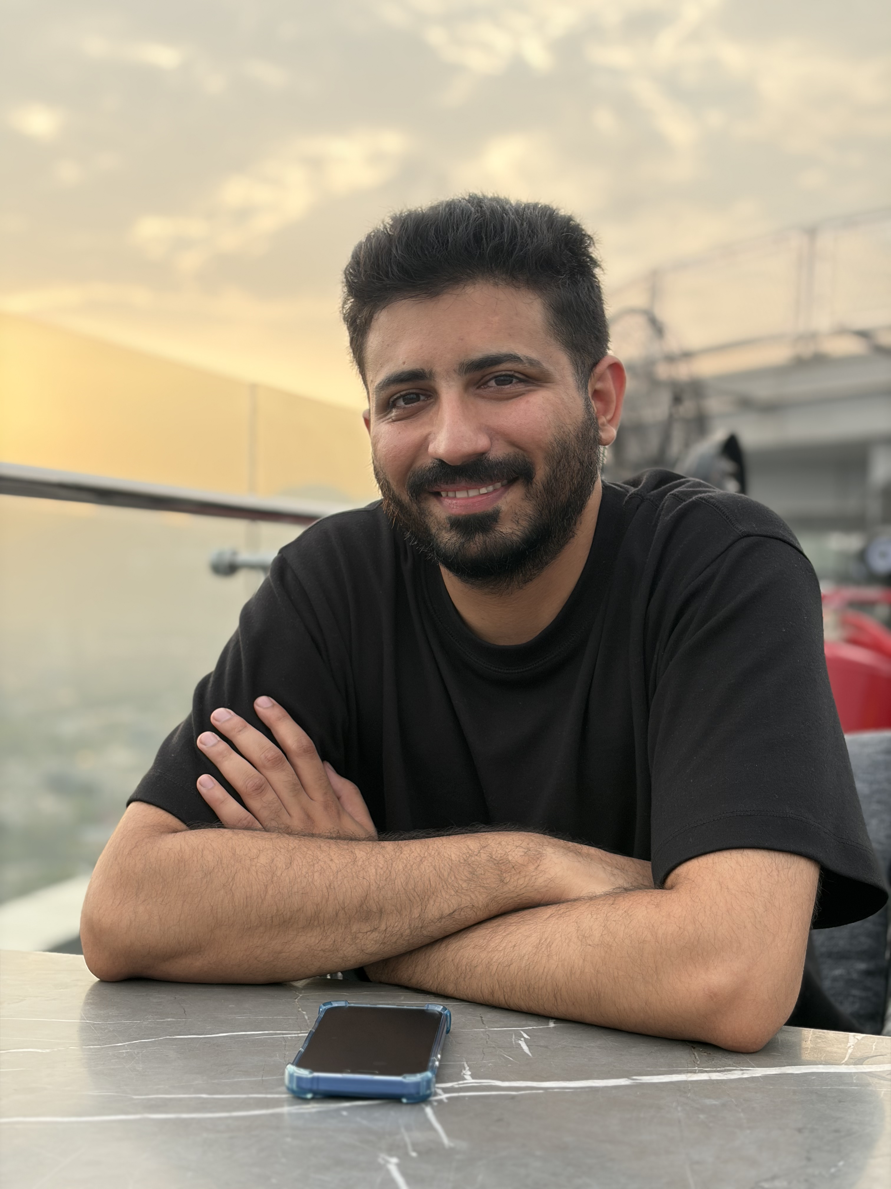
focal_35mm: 52
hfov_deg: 28.0
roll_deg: -0.8
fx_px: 1785
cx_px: 446
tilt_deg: +0.2
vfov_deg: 36.8
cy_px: 594
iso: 50
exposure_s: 1/489
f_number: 1.6
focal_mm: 5.96
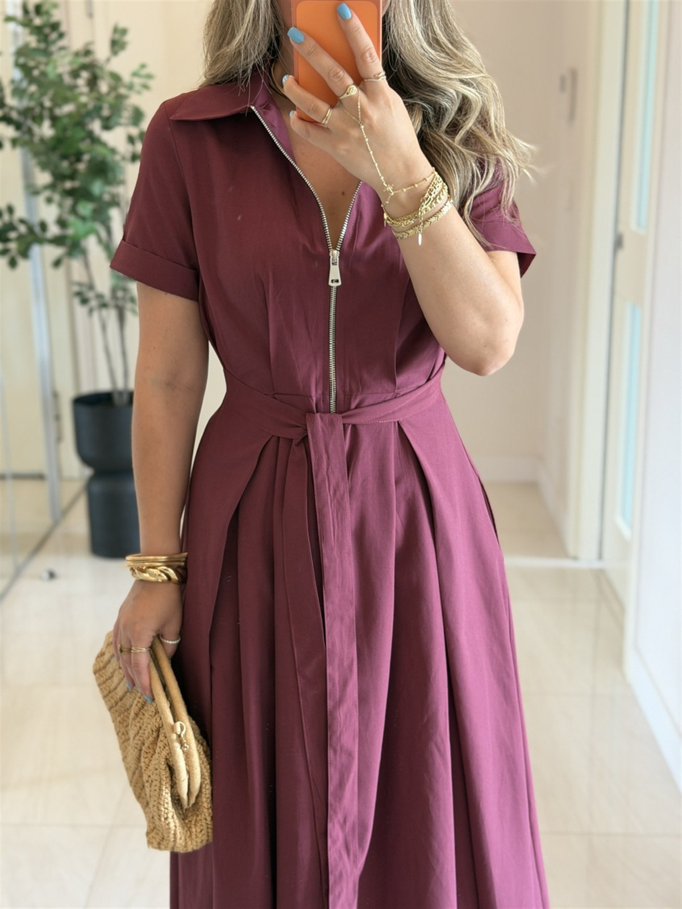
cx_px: 341
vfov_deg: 39.7
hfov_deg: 30.3
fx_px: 1261
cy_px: 454
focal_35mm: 48
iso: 200
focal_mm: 6.76
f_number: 1.78
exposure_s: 1/60
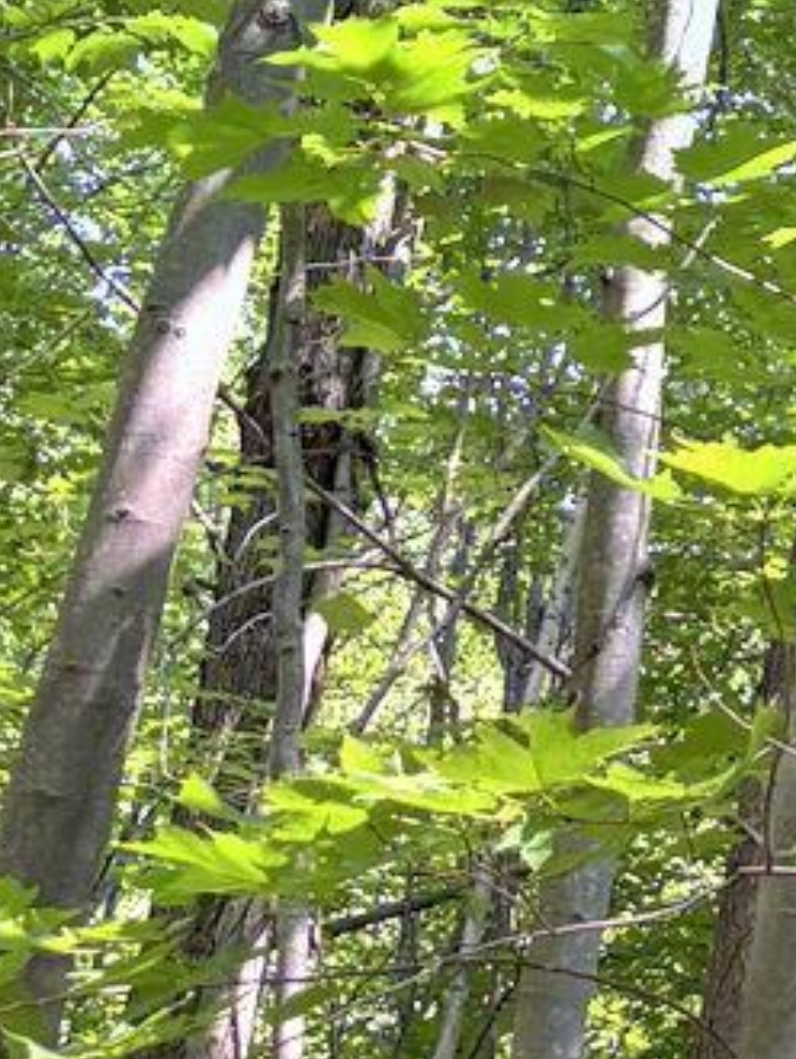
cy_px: -3
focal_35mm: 126
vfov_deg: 15.3
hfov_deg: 10.6
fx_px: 3858
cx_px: 1704
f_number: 1.6
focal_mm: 5.96
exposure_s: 1/122
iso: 64
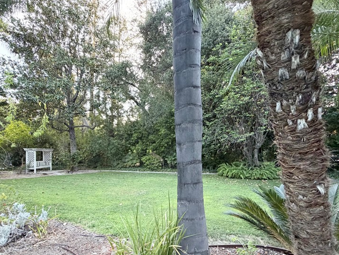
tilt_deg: +0.8
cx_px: 156
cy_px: 153
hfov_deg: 81.6
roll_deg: -1.4
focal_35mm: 20
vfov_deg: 65.4
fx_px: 196
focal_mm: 2.22
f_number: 2.2
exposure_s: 1/121
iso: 320
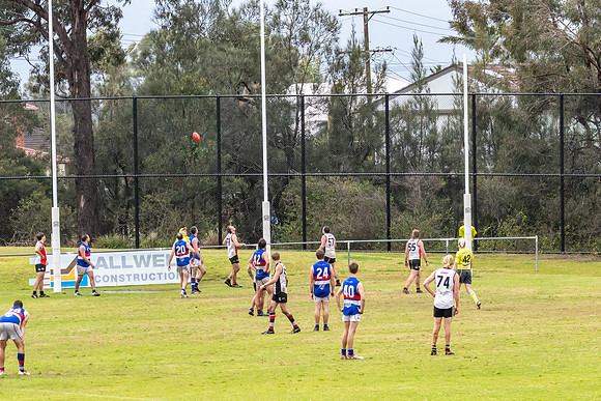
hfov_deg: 7.4
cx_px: 374
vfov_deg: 4.9
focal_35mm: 280
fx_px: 4672
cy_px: 249
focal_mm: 150
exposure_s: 1/2500
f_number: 7.1
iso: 1250
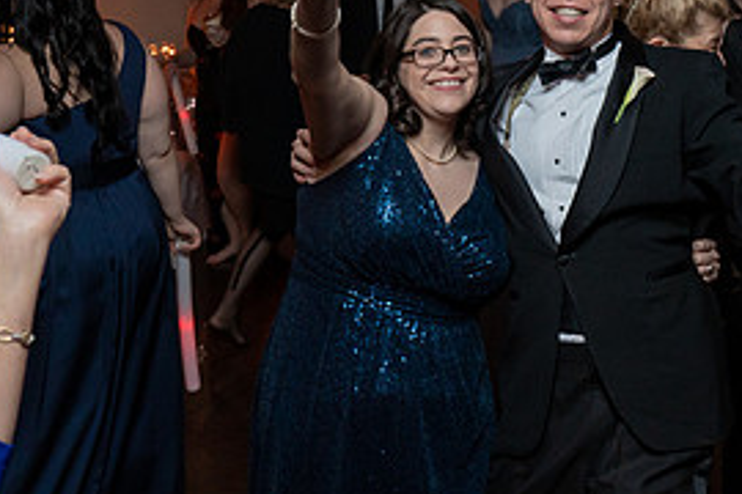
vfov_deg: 25.5
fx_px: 1072
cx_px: 495
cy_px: 100
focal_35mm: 52
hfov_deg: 37.8
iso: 2000
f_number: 4
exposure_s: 1/200
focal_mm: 24
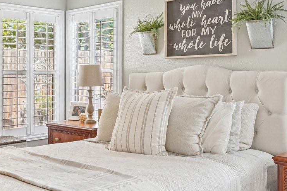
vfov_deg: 28.6
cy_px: 80
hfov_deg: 41.8
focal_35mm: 47
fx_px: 375
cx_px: 119
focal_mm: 17
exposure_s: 1/25
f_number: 8
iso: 400
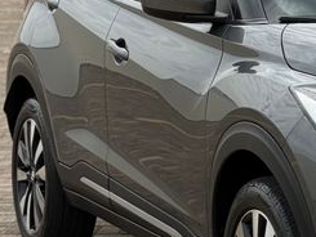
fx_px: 1452
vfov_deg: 9.3
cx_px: 445
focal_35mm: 159
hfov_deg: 12.0
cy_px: 120
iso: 64
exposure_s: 1/4587
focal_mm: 6.76
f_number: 1.78
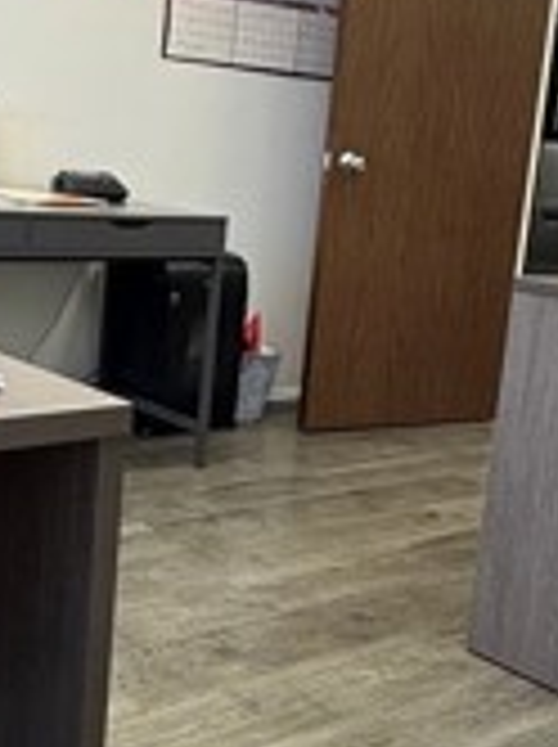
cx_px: 153
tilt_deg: -10.5
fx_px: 1164
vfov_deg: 35.6
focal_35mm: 54
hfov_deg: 26.7
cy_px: 364
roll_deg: -4.8
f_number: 2.2
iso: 160
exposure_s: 1/120
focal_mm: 2.22
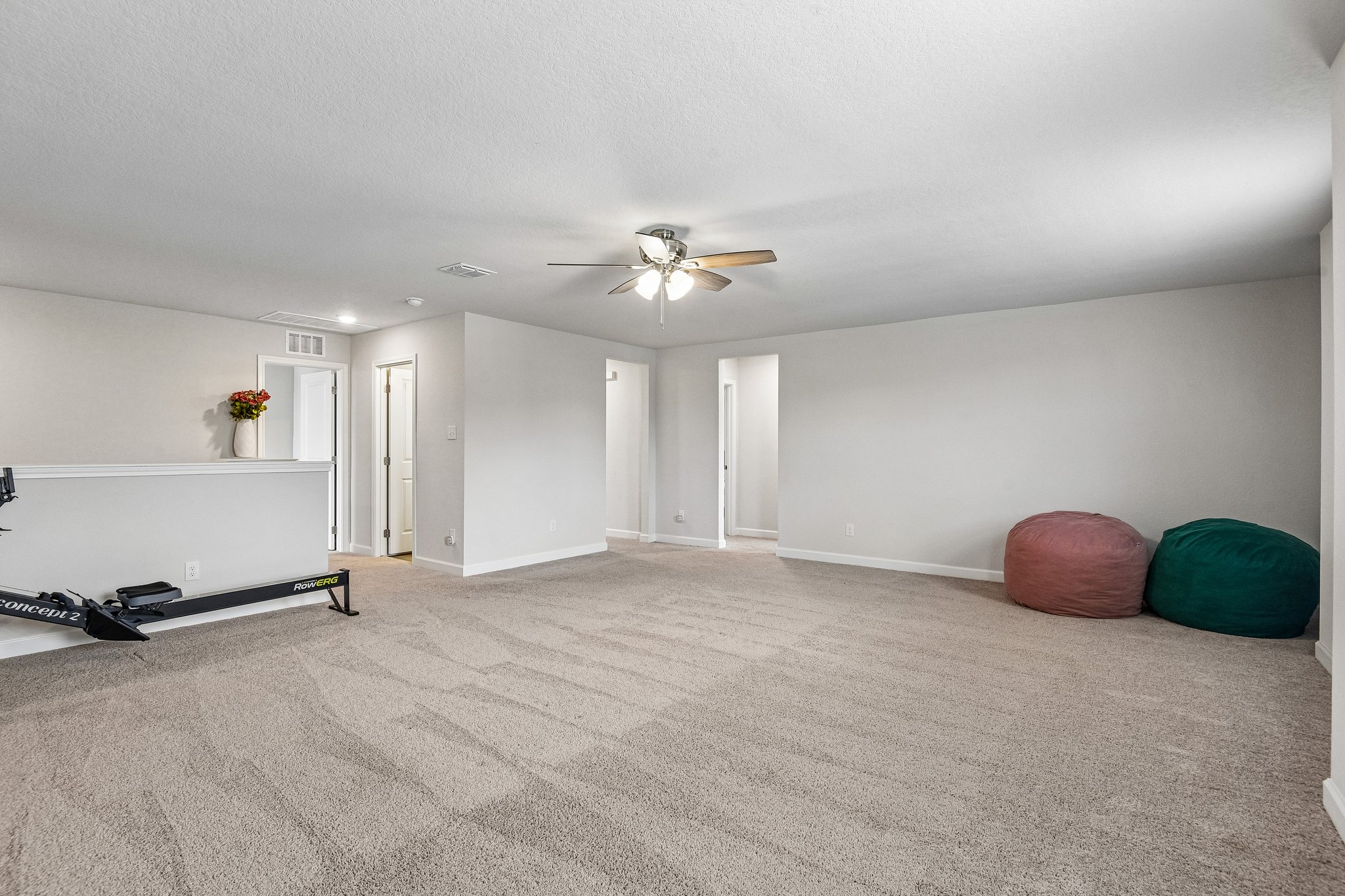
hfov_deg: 96.7
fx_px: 598
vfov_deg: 73.7
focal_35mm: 16
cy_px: 448
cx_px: 672
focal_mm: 16
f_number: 8
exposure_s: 1/15
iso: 1000
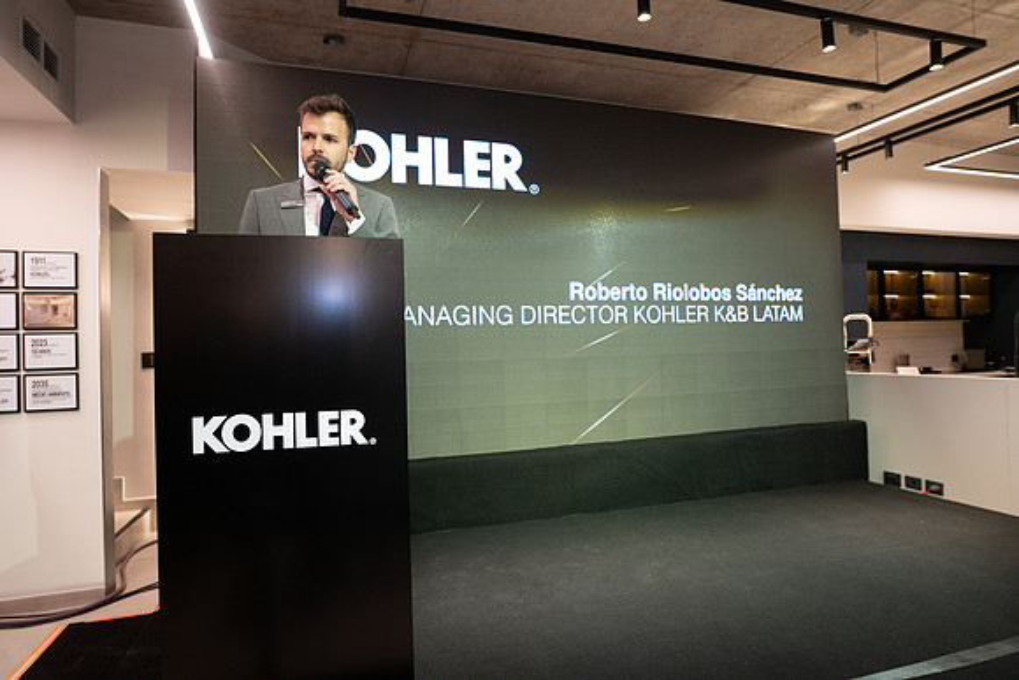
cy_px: 340
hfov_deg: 84.0
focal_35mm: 20
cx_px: 510
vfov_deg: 62.0
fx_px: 566
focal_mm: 20
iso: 1600
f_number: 4.5
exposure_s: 1/200
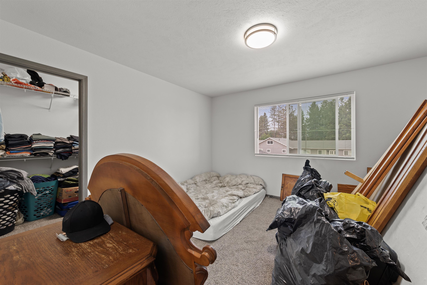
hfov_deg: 104.2
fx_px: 166
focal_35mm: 14
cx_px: 214
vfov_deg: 81.2
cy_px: 142
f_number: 8
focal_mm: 14
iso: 100
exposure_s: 2
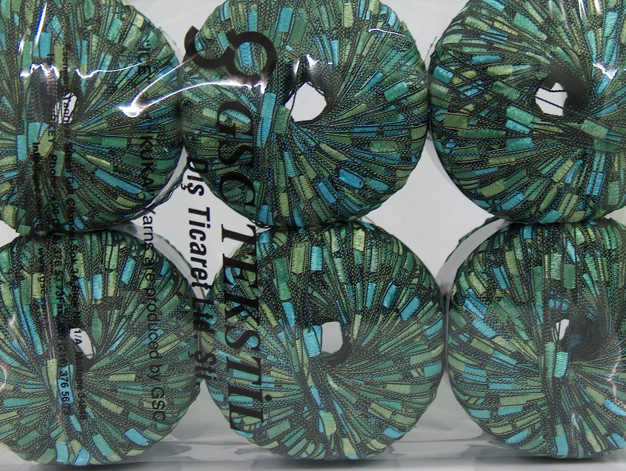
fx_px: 1105
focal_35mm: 61
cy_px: 236
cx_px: 313
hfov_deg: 31.6
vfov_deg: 24.1
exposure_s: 1/6.61
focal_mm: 12.53
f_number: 2.9
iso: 100
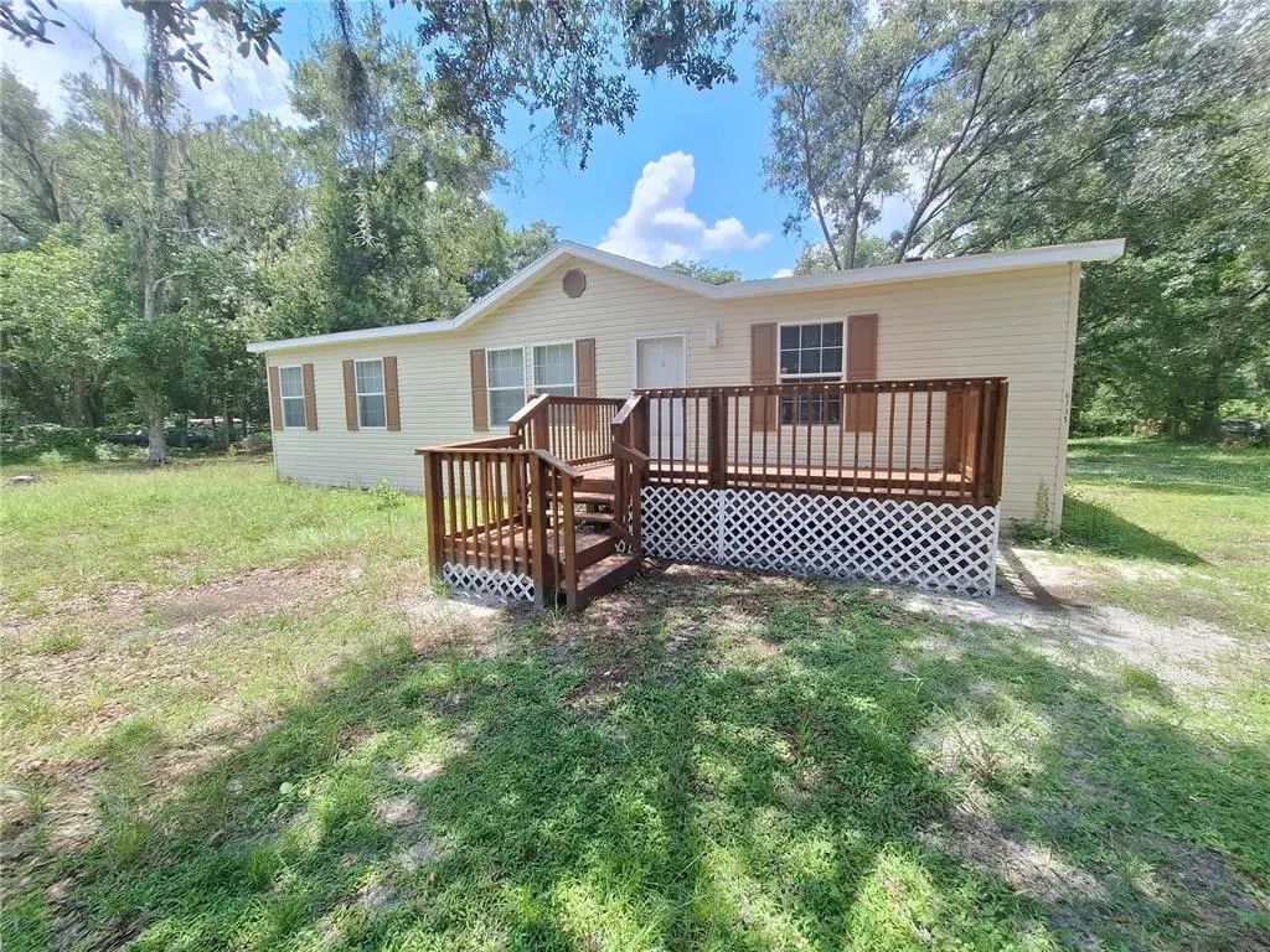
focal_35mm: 13
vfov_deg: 89.9
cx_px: 635
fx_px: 477
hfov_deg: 106.2
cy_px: 476
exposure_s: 1/969
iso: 40
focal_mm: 1.74
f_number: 2.2
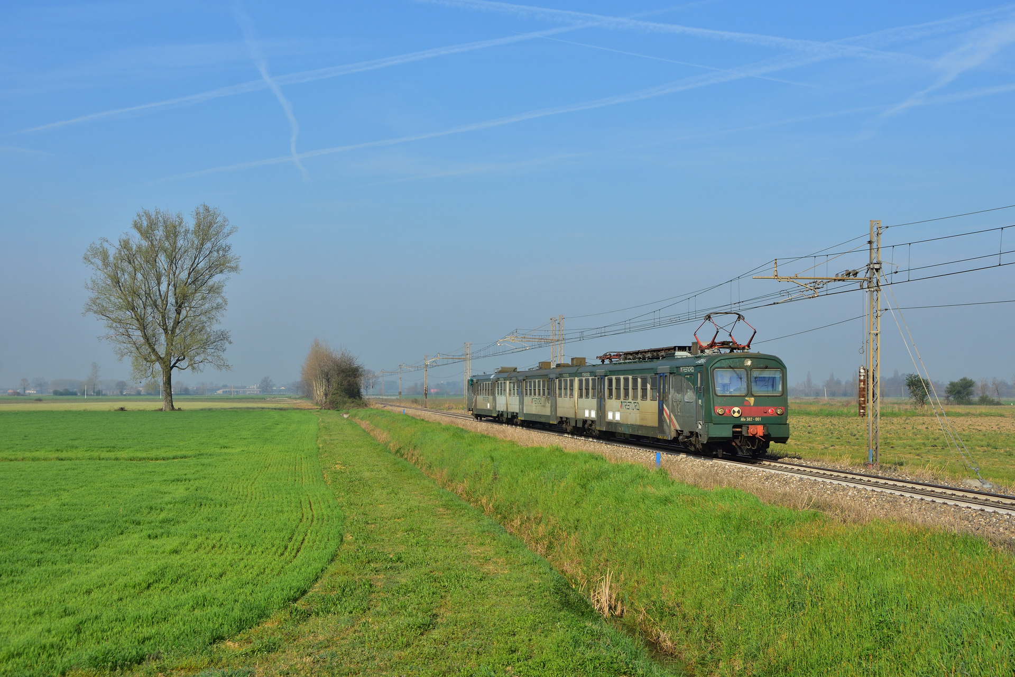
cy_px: 338
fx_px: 1438
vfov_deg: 26.5
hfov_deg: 38.9
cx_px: 508
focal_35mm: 51
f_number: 7.1
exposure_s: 1/800
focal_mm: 34
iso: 200
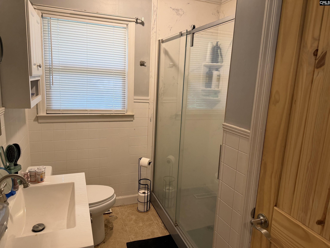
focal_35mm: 24
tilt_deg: -10.1
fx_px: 229
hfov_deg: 71.6
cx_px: 165
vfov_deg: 56.8
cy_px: 124
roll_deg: -2.2
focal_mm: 6.76
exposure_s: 1/60
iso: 200
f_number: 1.78
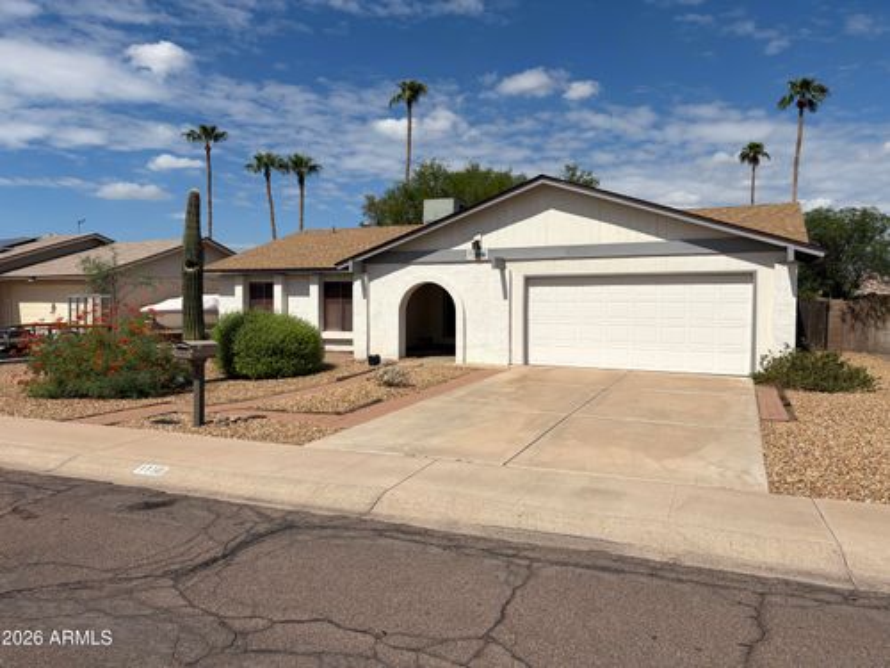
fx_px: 668
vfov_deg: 53.1
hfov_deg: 67.3
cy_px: 334
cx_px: 445
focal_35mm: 26
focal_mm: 5.96
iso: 50
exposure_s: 1/10101
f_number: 1.6
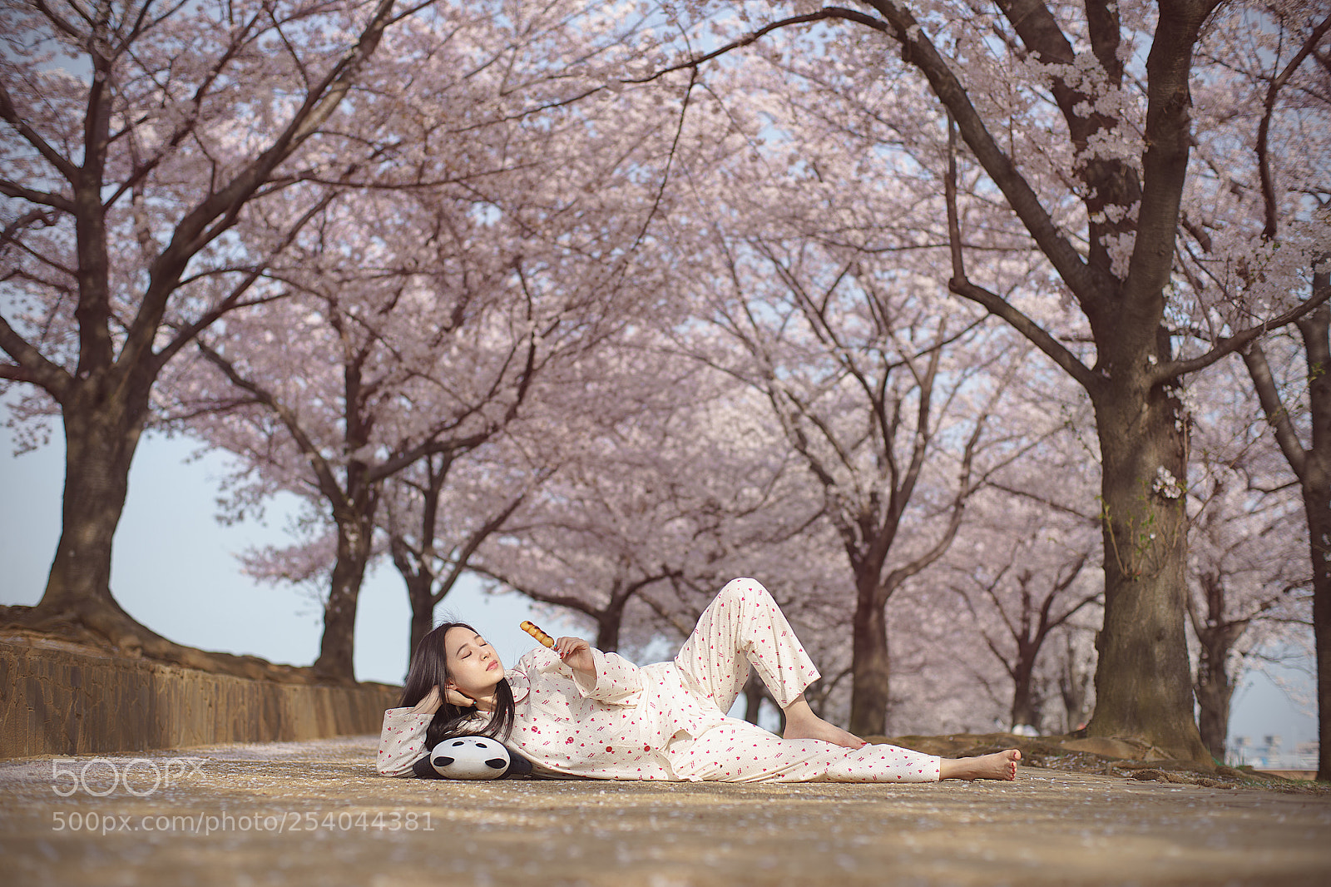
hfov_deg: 39.6
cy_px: 444
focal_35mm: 50
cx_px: 666
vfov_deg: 27.0
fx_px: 1848
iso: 100
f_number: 2.8
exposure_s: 1/800
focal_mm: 50
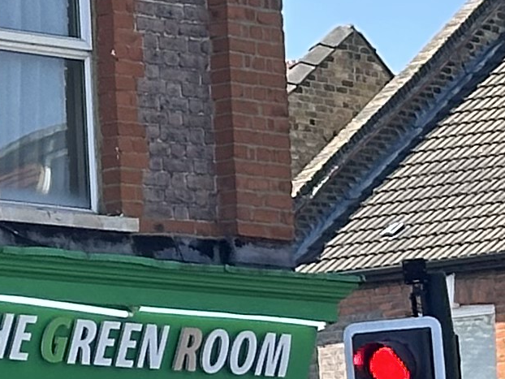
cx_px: -1050
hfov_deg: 5.9
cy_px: 295
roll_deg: +0.9
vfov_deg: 4.8
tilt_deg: +7.4
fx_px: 4539
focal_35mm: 311
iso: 64
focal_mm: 6.86
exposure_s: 1/1133
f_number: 1.78
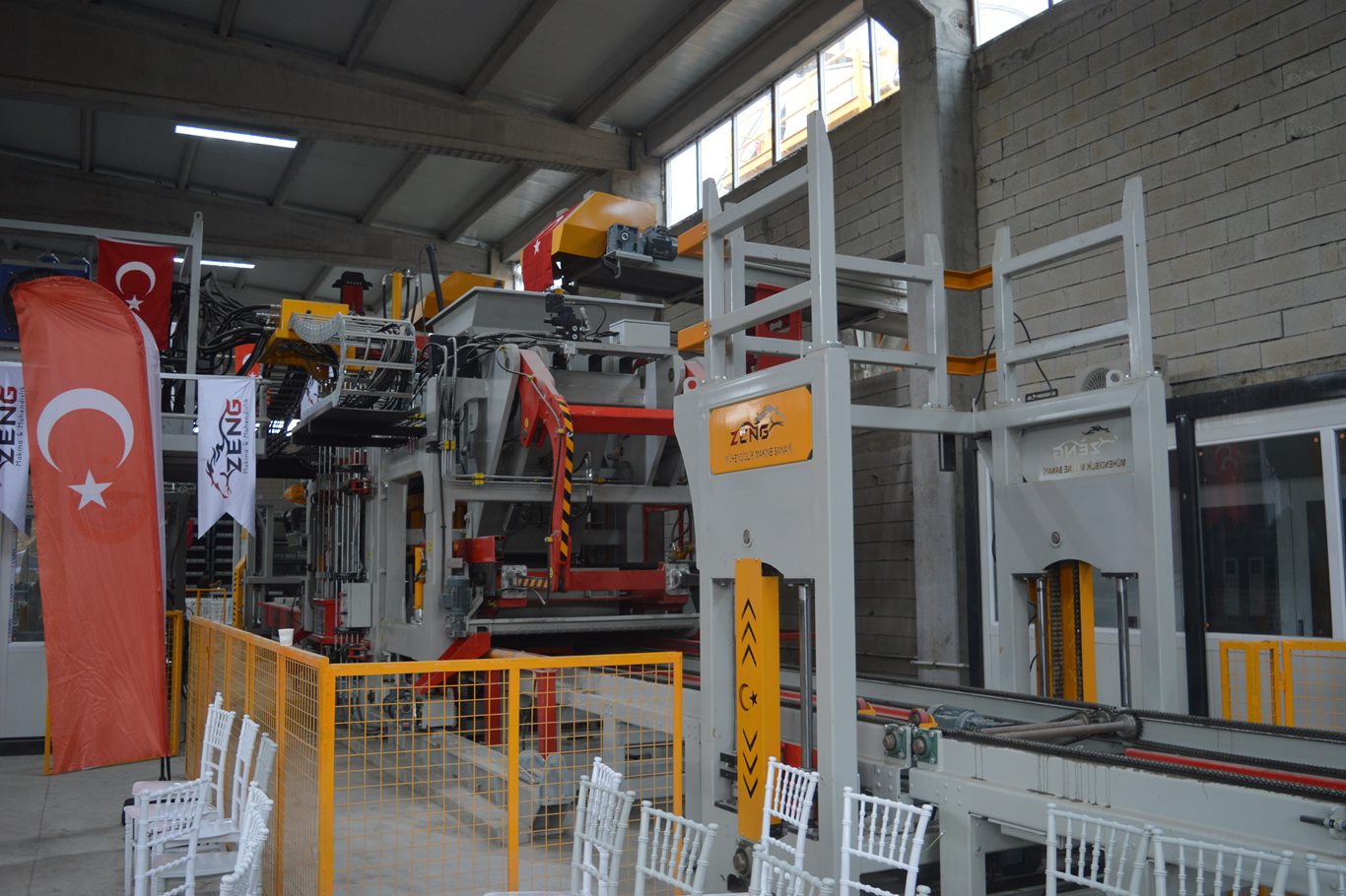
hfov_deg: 59.5
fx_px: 1177
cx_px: 673
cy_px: 448
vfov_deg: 41.7
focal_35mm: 32
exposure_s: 1/60
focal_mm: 21
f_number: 4
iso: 400
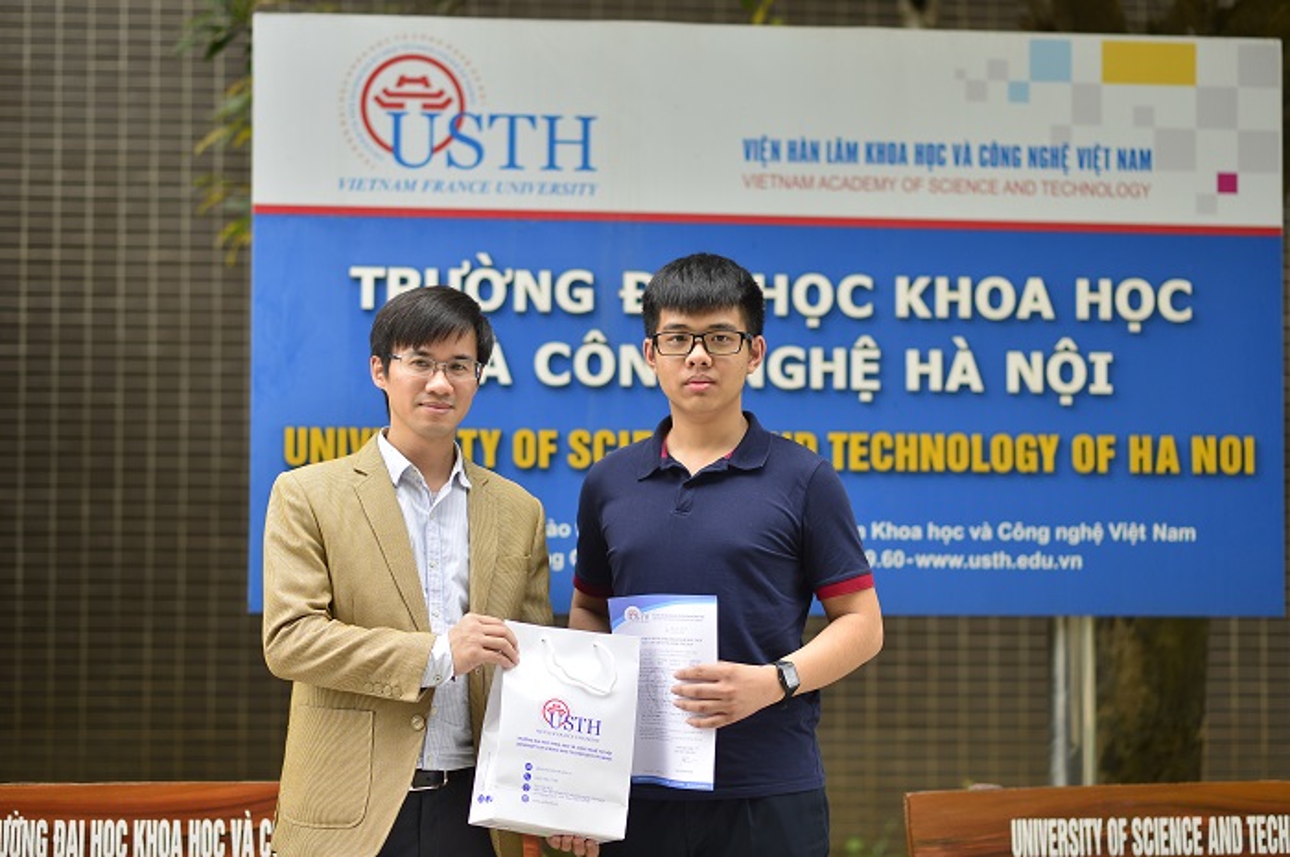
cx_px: 645
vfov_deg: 16.0
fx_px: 3042
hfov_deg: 23.9
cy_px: 428
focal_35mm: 85
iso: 320
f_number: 2.2
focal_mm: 85
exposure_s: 1/500
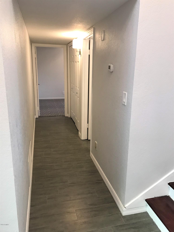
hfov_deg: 49.7
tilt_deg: -14.4
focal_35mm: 28
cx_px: 87
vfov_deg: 63.4
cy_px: 116
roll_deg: -0.7
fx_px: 188
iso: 40
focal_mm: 3.99
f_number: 1.8
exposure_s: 1/20
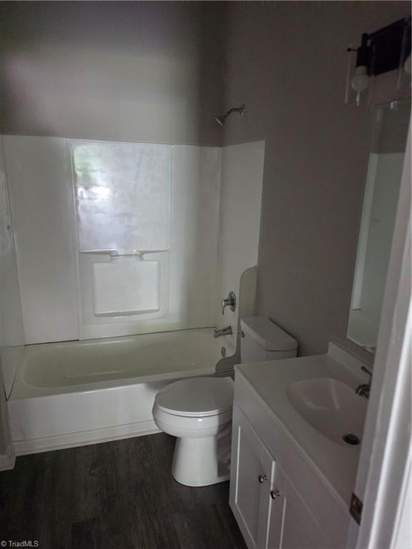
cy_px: 274
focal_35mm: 23
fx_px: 365
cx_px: 206
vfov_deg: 73.9
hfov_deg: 58.9
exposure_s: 1/120
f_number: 1.4
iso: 1000
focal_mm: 6.5
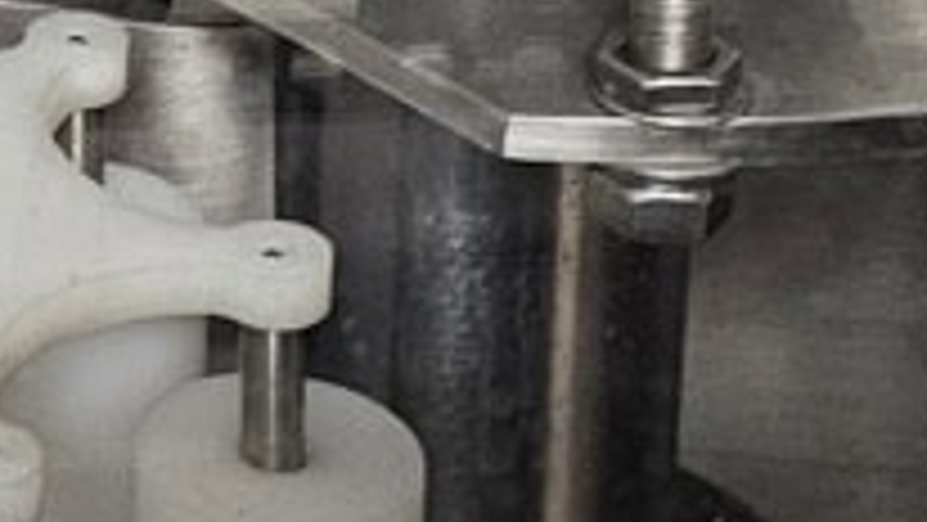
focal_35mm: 156
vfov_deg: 7.6
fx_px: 3836
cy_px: -288
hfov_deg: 11.8
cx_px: -1130
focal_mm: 6.3
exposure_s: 1/24
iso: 640
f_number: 1.7
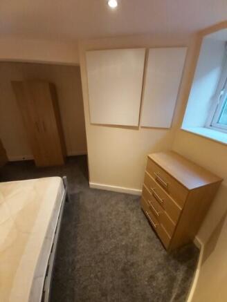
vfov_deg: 110.5
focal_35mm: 12
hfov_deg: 94.5
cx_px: 114
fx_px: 105
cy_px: 151
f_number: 2.2
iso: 250
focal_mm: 1.42
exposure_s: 1/33
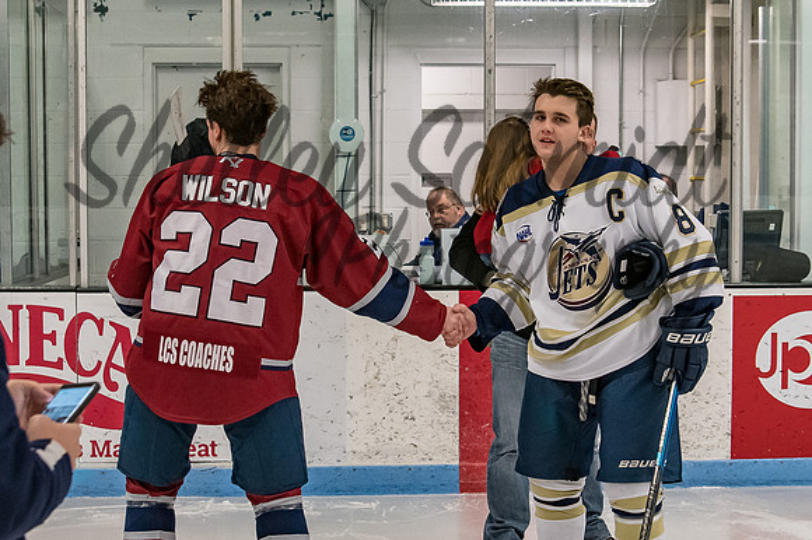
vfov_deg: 20.3
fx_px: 1507
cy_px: 254
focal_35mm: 67
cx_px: 424
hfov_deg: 30.1
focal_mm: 32
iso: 3200
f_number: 4.5
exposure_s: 1/250
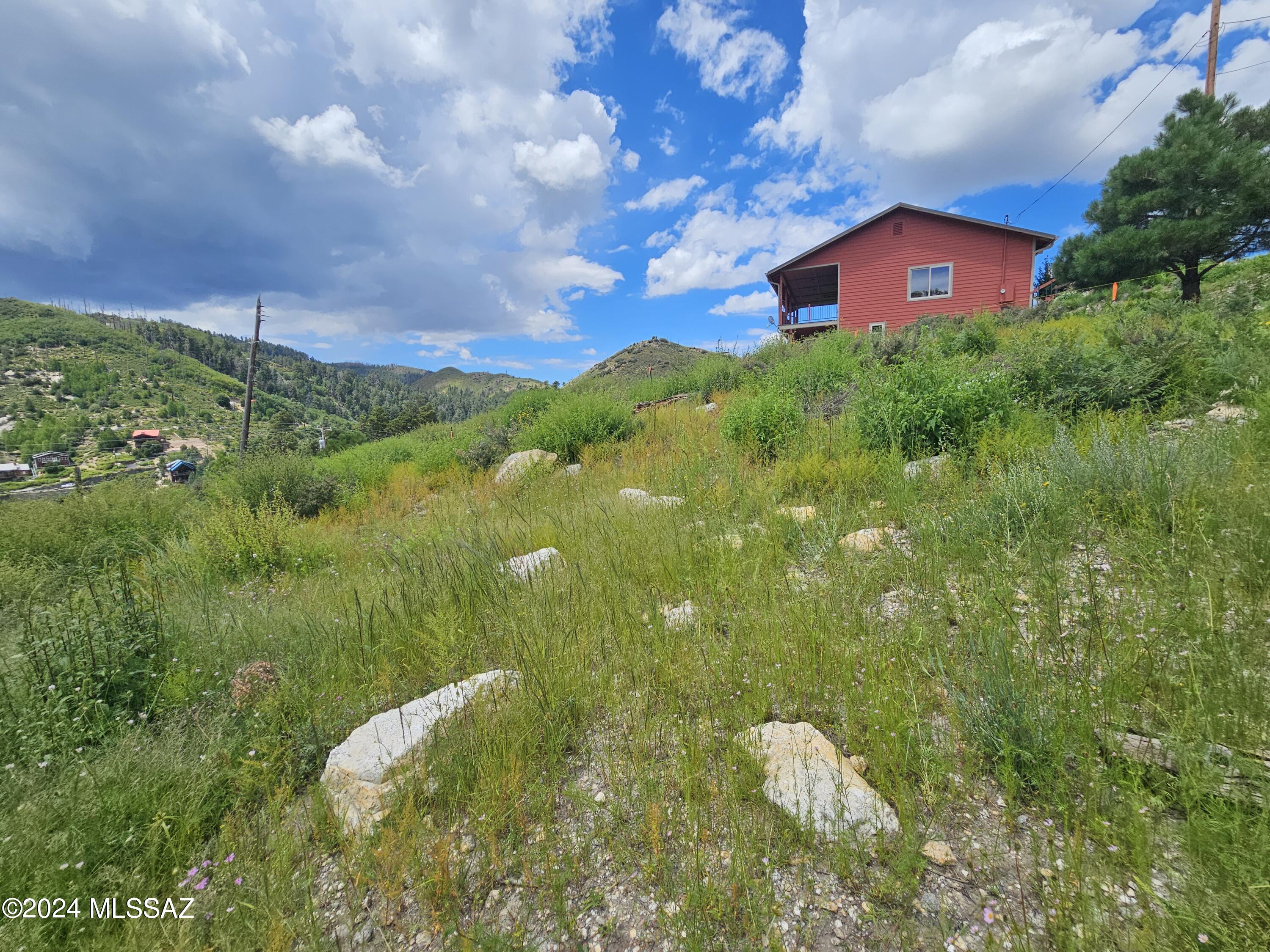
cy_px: 476
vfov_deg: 89.9
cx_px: 635
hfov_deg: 106.2
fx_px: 477
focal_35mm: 13
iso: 50
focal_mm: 2.2
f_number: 2.2
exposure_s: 1/3185
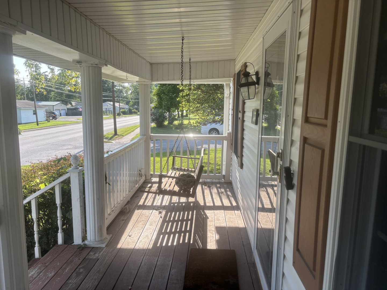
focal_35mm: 26
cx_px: 194
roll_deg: +0.4
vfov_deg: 53.1
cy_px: 145
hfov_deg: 67.3
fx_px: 291
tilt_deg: -6.0
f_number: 1.6
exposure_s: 1/792
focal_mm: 5.96
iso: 50
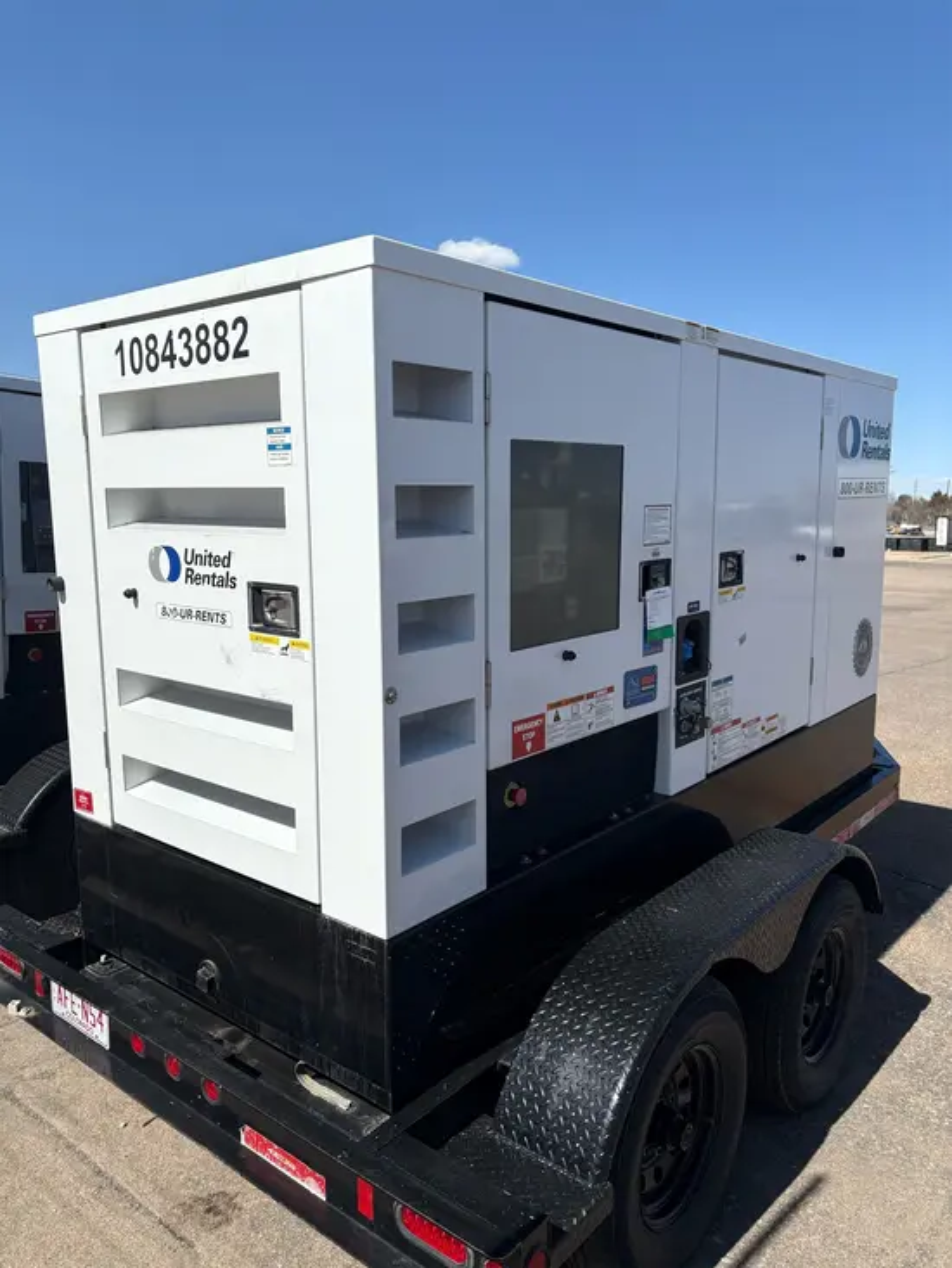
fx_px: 953
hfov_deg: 53.1
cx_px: 476
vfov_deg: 67.3
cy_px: 634
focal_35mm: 26
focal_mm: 5.96
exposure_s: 1/6993
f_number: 1.6
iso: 50
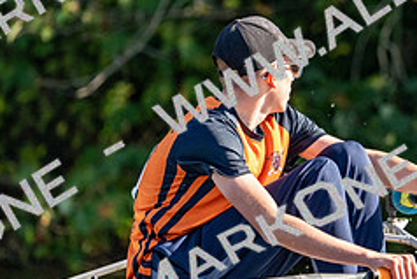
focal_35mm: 975
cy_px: 140
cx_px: 370
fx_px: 11300
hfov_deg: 2.1
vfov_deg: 1.4
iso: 1400
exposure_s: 1/3200
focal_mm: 400
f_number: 4.5
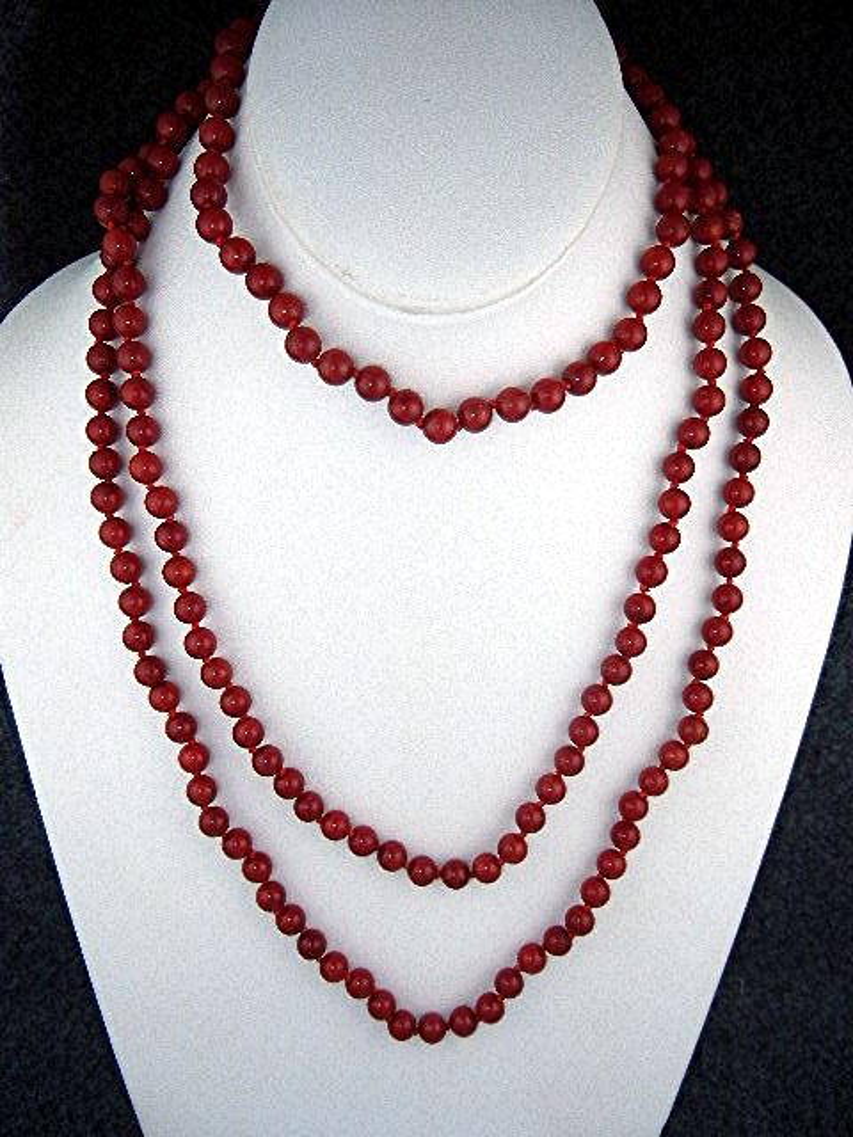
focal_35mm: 30
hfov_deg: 46.8
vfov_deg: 60.0
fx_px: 986
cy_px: 568
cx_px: 426
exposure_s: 1/33
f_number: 3.5
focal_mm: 5.4
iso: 160
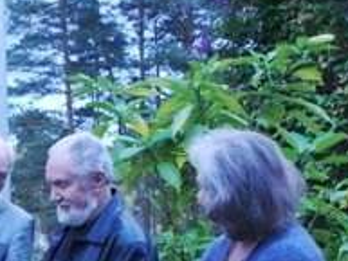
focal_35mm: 116
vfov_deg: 12.1
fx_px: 1167
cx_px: -204
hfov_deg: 15.4
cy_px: 407
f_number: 2.8
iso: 400
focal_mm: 7.4
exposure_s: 1/20
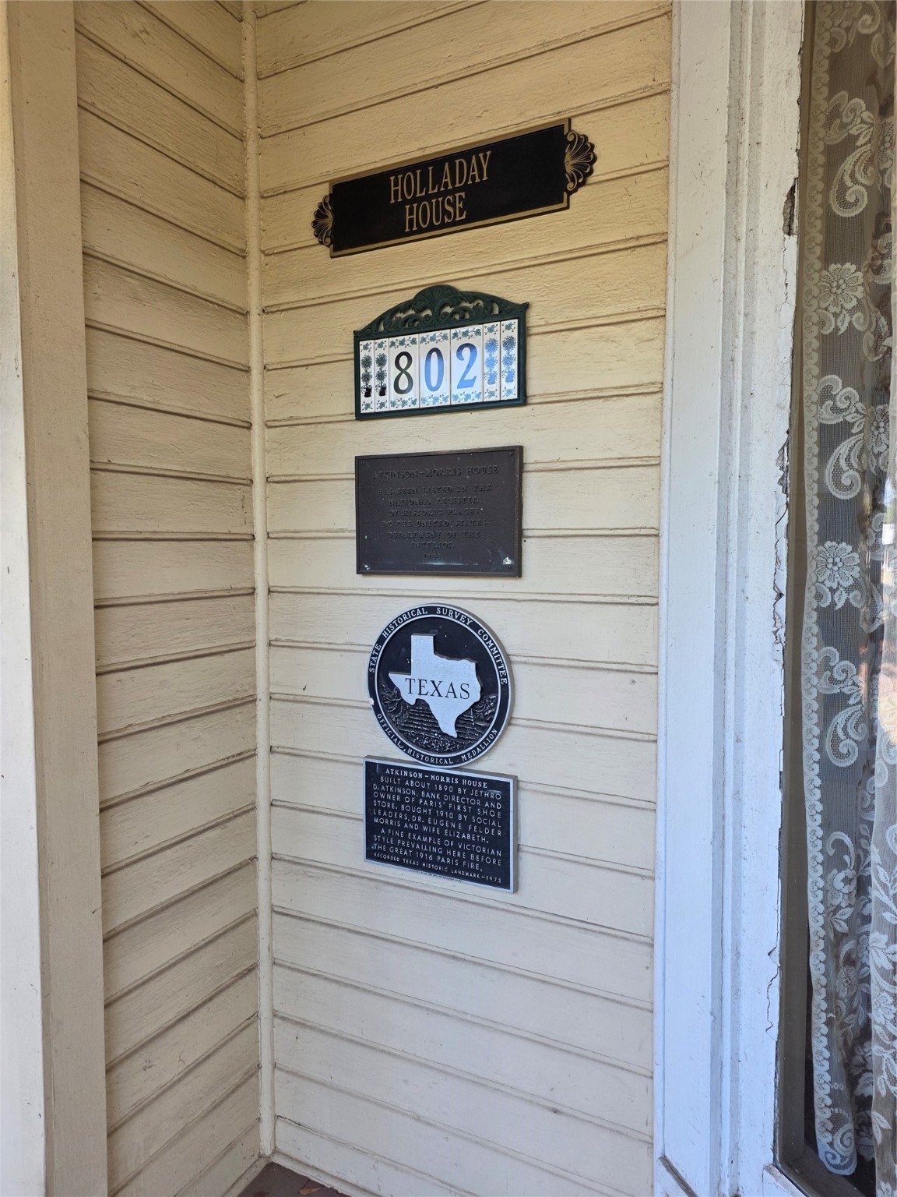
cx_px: 448
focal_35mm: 23
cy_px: 598
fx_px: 795
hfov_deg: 58.9
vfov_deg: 73.9
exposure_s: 1/180
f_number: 1.7
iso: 80
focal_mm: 6.25
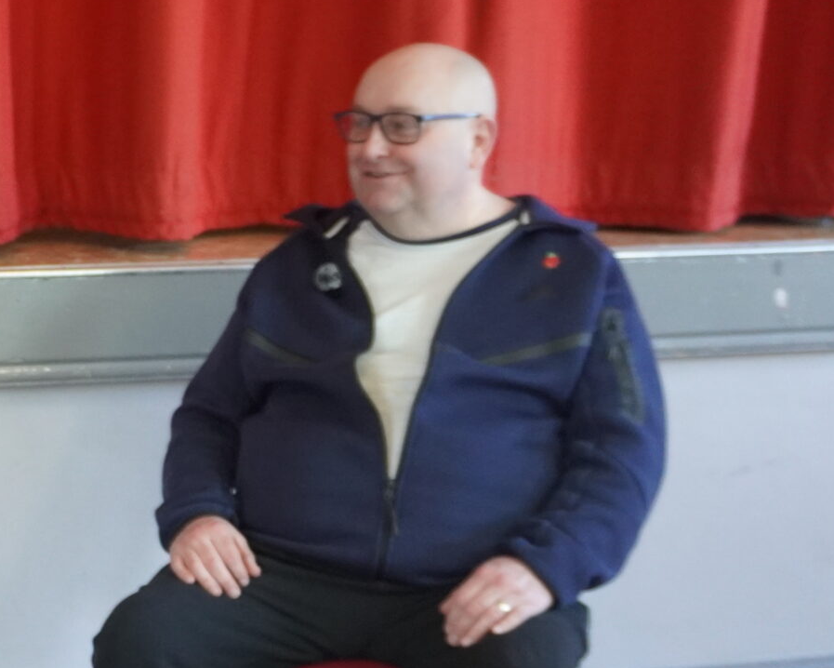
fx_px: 2082
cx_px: -139
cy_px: 573
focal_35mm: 84
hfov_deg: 21.2
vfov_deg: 18.0
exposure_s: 1/160
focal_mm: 21
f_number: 4
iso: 2000
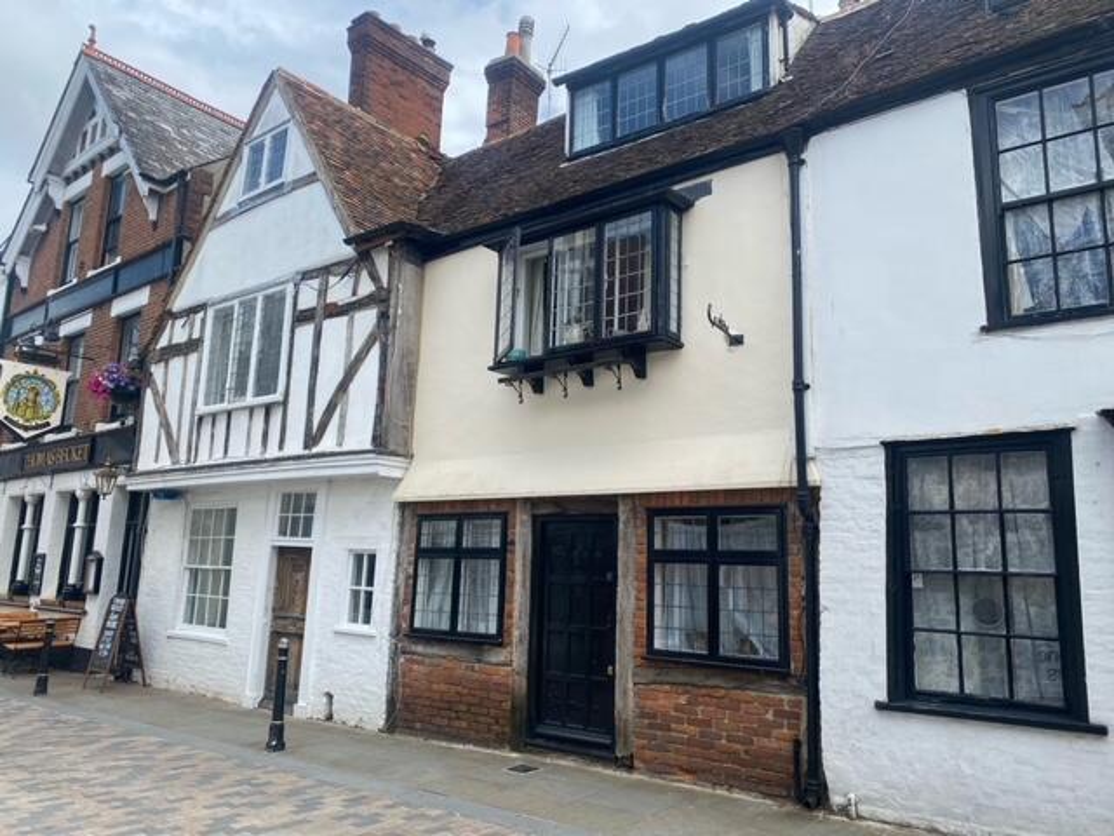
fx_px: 837
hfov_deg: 67.3
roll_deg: -2.4
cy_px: 418
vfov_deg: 53.1
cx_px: 557
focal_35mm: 26
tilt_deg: +10.1
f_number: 1.8
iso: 32
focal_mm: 4.25
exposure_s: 1/1522
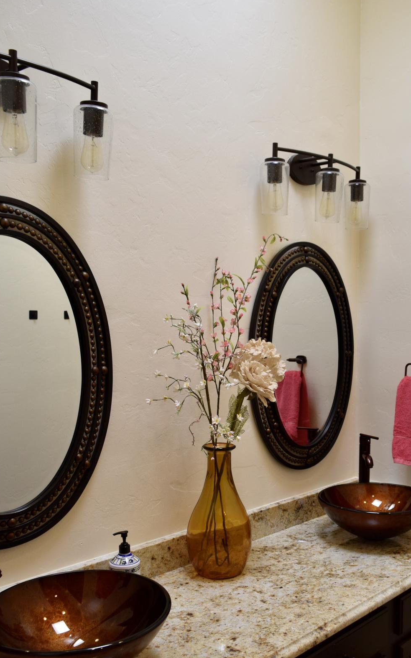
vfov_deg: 55.0
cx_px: 273
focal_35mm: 35
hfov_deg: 35.9
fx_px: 627
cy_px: 387
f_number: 5.6
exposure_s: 1/125
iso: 400
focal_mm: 18
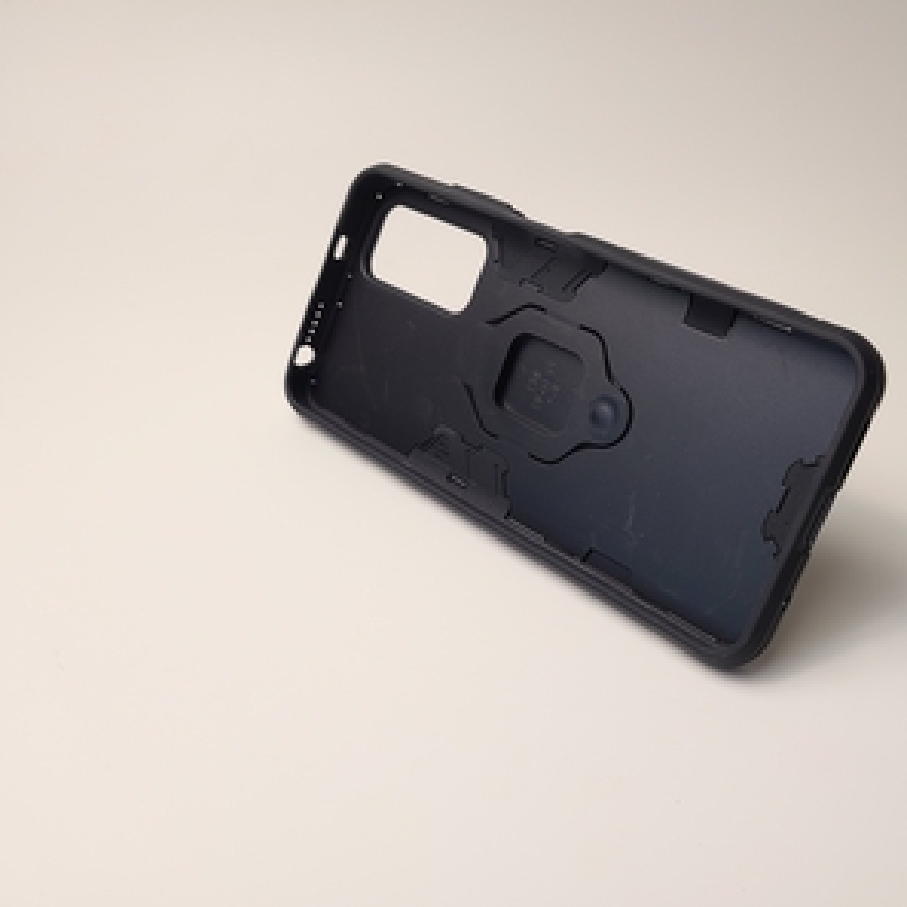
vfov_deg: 52.5
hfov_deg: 52.1
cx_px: 553
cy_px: 455
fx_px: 919
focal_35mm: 31
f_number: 1.8
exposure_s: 1/100
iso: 64
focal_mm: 5.4
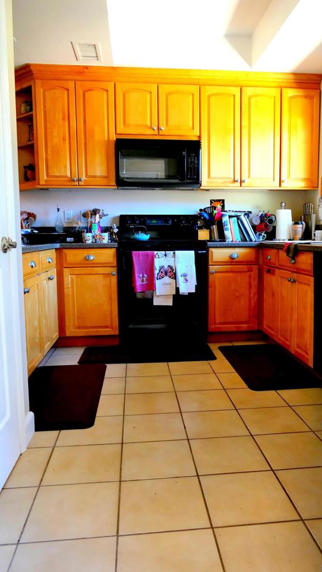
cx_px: 184
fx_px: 410
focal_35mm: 27
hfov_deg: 42.8
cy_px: 279
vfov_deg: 69.8
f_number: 2.8
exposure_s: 1/60
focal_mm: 9.12
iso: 500
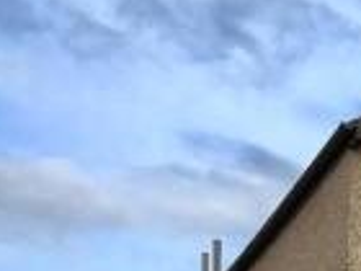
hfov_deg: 14.3
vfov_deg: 11.4
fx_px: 1262
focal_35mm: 121
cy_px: 489
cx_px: 656
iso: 25
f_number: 2.2
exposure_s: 1/905
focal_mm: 4.15
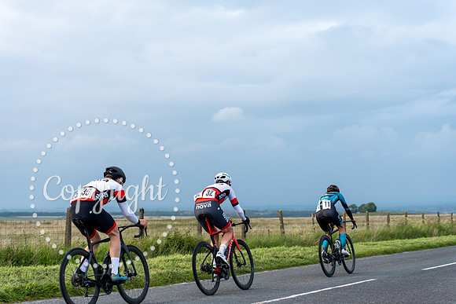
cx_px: 228
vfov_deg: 18.2
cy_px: 152
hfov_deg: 27.0
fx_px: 950
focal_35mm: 75
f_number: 4
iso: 400
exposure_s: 1/1000
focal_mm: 75
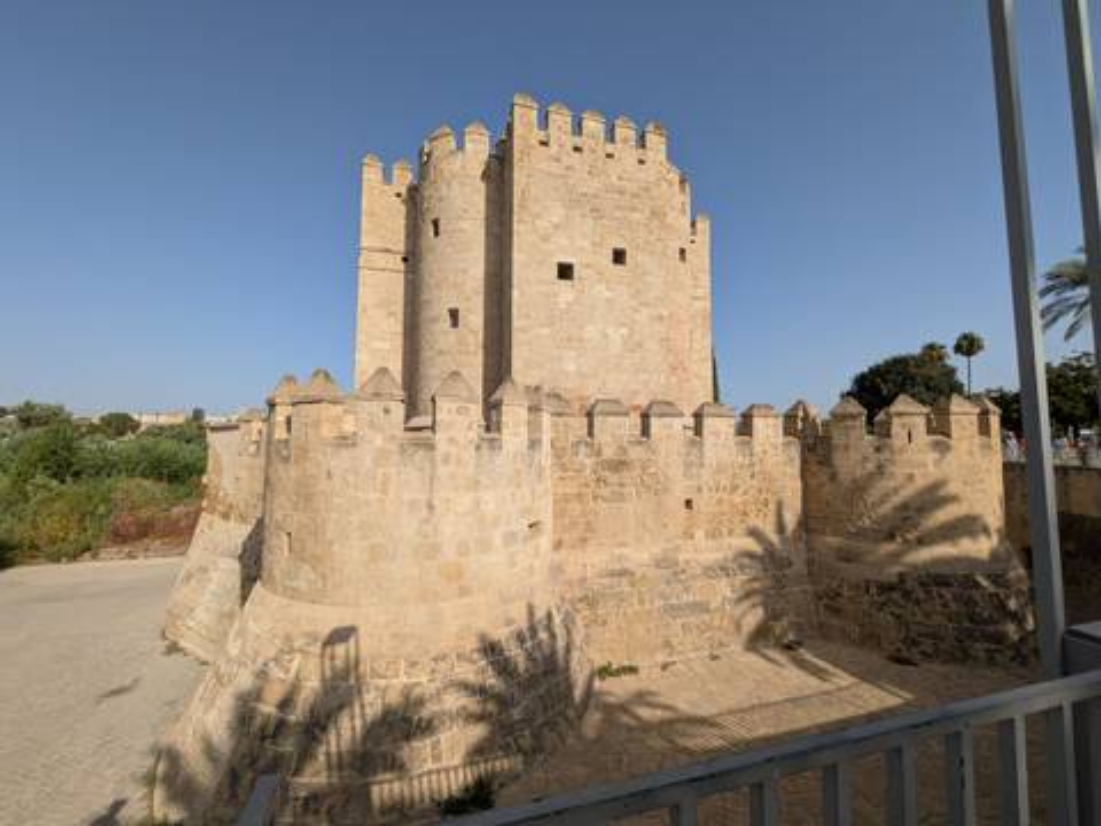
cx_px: 550
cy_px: 413
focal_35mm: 14
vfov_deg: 85.7
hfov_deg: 102.1
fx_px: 445
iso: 54
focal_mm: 1.83
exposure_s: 1/2237
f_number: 2.2
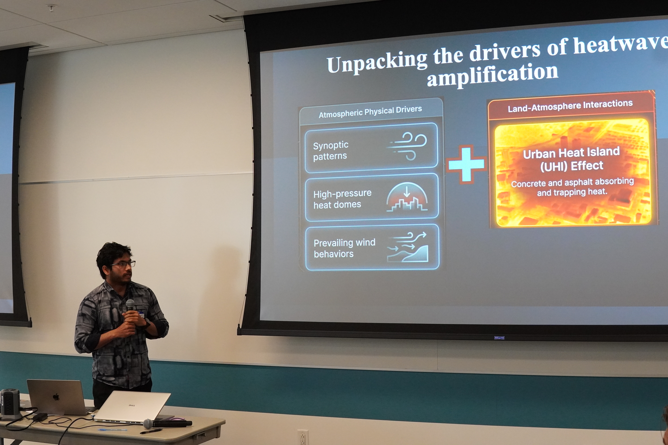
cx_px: 334
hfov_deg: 43.6
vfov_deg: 29.9
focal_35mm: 45
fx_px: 835
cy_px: 222
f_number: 5.6
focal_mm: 30
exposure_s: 1/160
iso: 3200
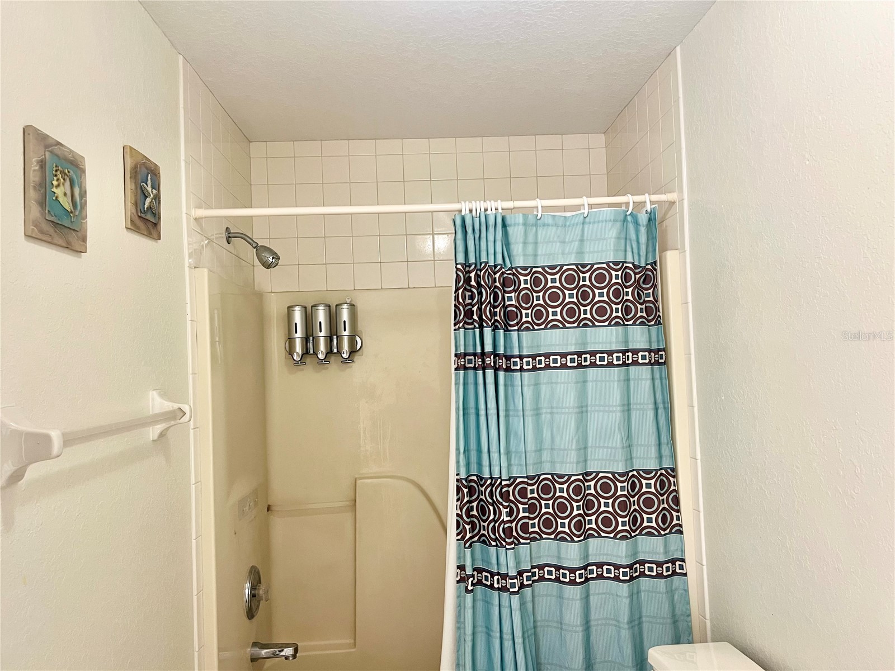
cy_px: 336
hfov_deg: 67.3
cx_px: 448
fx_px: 672
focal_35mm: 26
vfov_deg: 53.1
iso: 80
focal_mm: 5.7
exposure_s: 1/60
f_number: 1.5
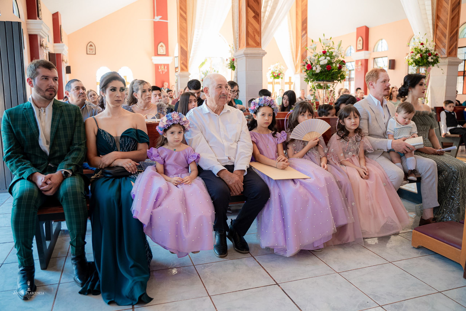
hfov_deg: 65.5
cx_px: 233
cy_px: 156
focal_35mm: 28
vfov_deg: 46.4
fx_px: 362
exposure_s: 1/320
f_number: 3.2
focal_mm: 28
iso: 1600
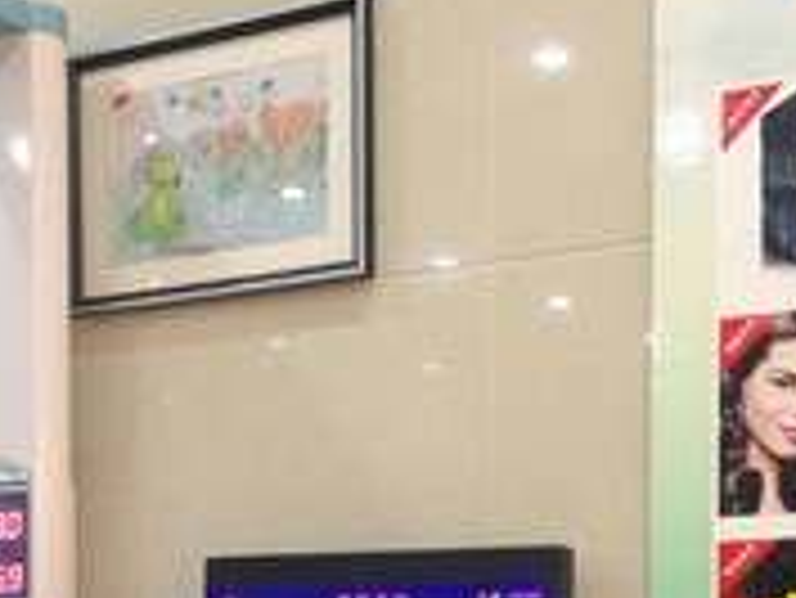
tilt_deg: -0.2
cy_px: 708
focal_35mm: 93
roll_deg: +0.1
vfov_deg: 15.4
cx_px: 180
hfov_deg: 20.9
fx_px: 2140
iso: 125
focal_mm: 4.12
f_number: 2.4
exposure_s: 1/20
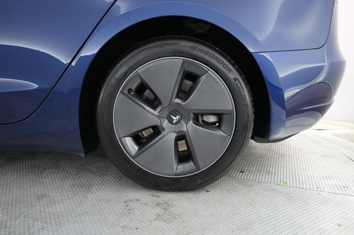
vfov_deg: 51.2
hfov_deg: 71.5
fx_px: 246
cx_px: 177
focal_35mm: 25
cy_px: 118
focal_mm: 25
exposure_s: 1/160
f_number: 2.8
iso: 6400
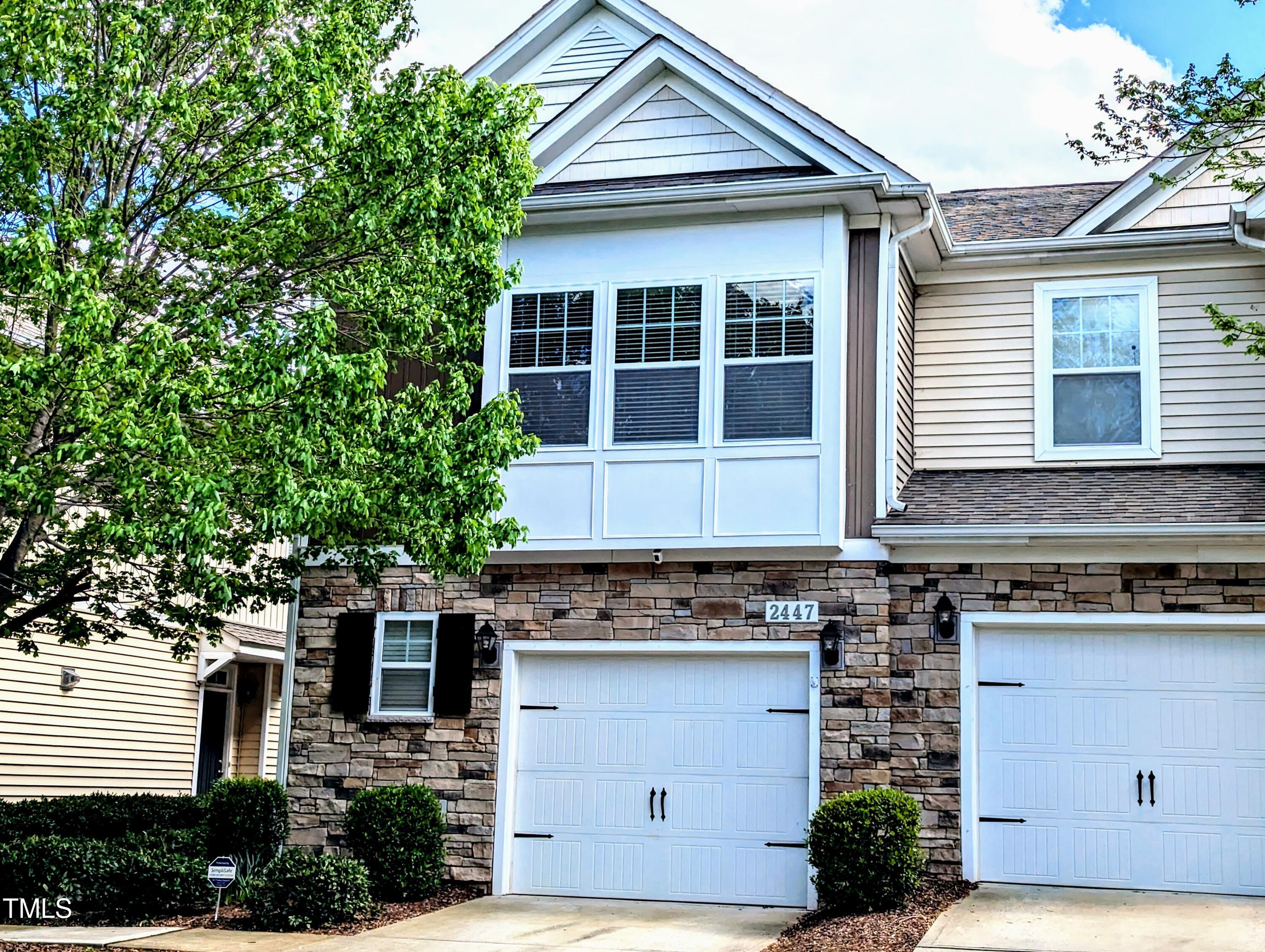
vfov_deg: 30.3
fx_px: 1756
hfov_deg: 39.6
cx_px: 632
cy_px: 476
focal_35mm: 48
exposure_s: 1/2110
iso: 47
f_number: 1.85
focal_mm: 6.81
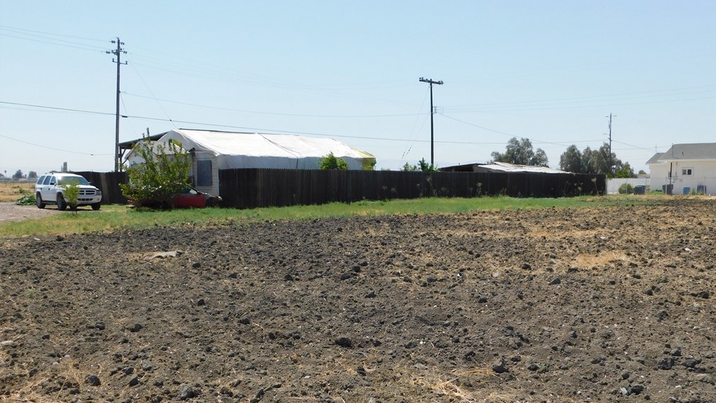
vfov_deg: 29.6
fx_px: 759
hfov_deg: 50.5
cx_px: 363
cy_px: 250
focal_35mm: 40
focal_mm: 6.3
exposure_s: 1/400
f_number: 7
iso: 125
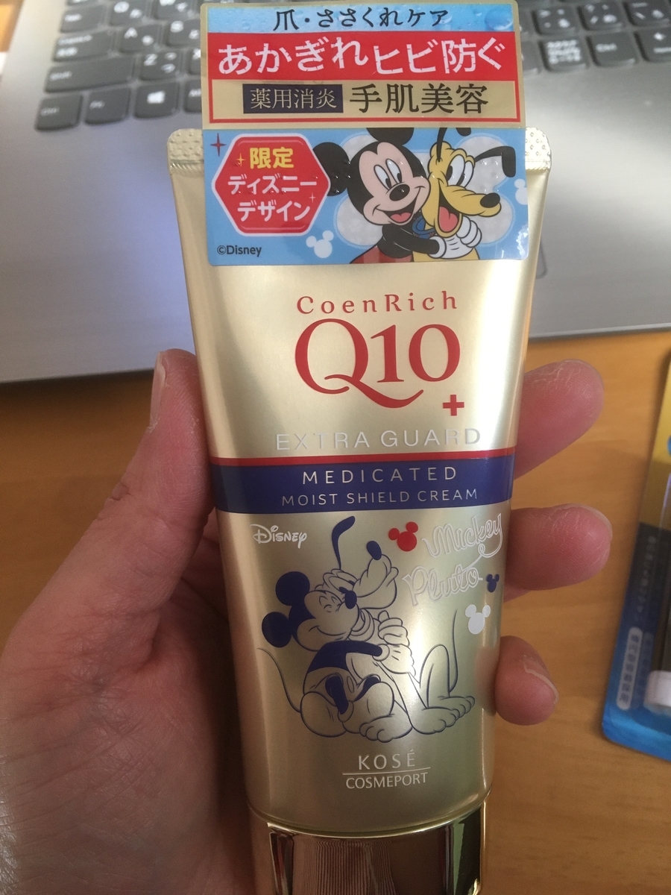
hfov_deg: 48.2
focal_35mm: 29
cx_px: 336
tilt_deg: -59.2
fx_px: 750
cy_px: 448
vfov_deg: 61.7
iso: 125
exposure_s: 1/30
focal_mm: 4.15
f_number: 2.2
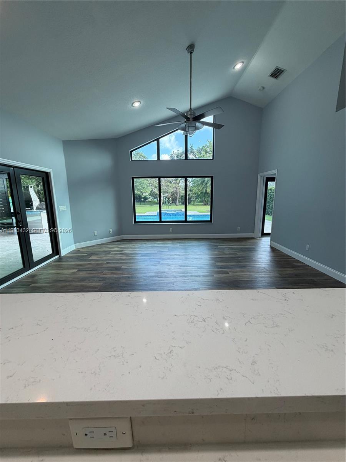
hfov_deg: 85.7
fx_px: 187
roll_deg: -0.1
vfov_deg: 102.1
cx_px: 173
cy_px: 231
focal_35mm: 14
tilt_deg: -11.6
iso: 125
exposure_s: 1/120
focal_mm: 2.22
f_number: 2.2
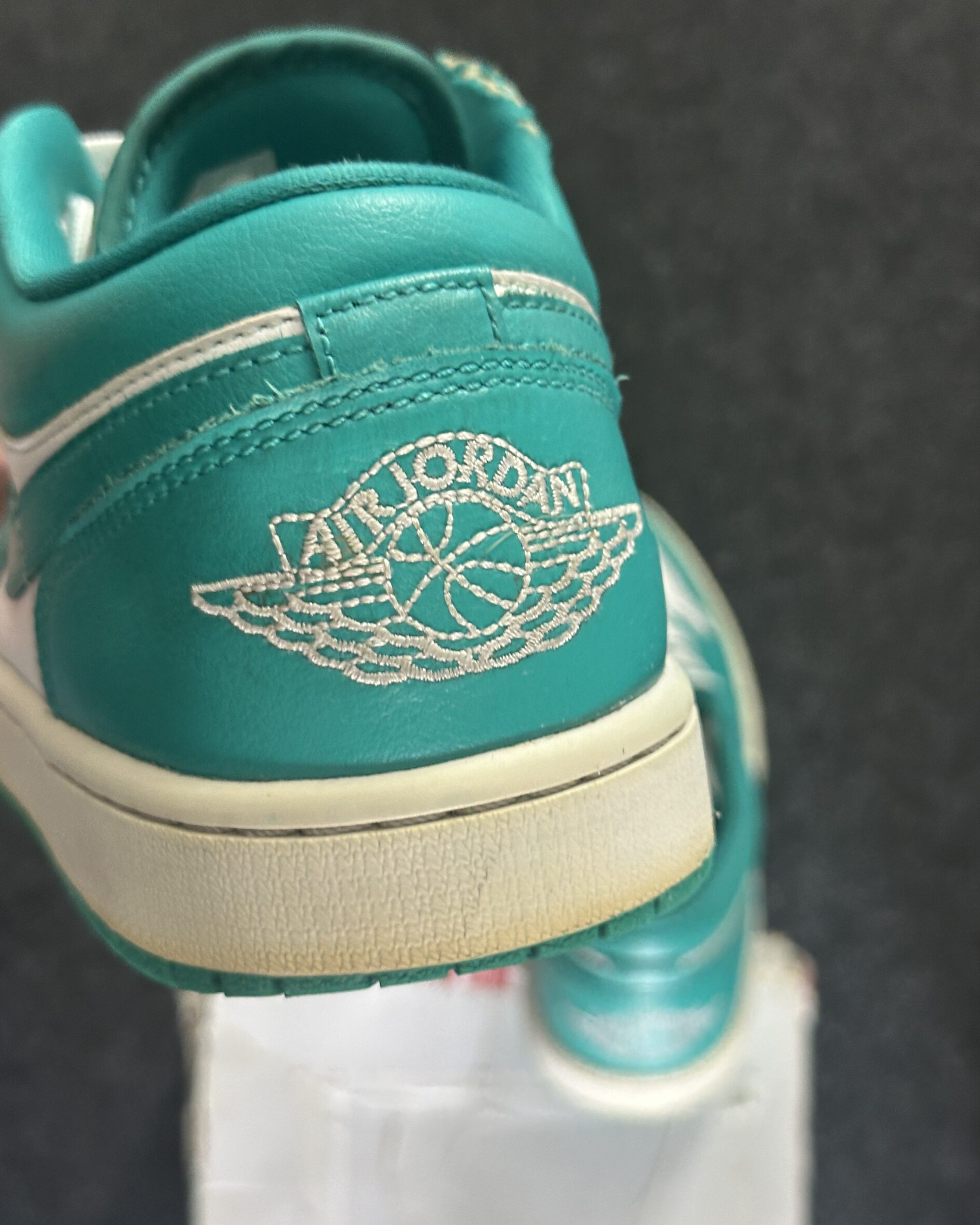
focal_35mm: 51
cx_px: 495
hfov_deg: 29.7
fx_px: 1849
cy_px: 616
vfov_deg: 36.7
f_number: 1.78
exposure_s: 1/50
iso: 160
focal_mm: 6.86
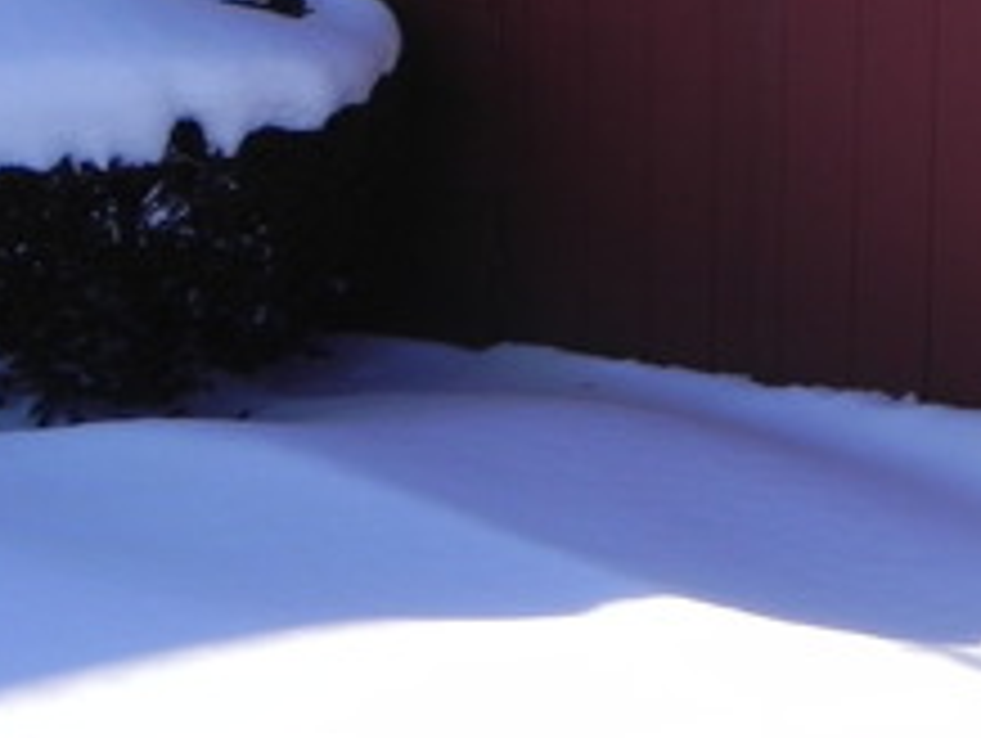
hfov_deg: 22.0
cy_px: -130
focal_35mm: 85
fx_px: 2412
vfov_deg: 16.7
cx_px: 1022
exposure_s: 1/320
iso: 160
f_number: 7.1
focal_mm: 5.2
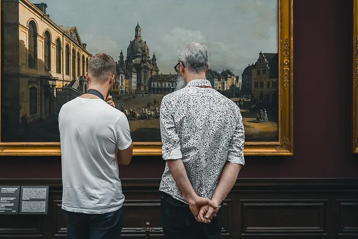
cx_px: 131
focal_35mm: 49
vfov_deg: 27.5
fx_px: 487
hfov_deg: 40.0
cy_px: 101
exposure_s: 1/160
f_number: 4
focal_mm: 36
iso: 1600
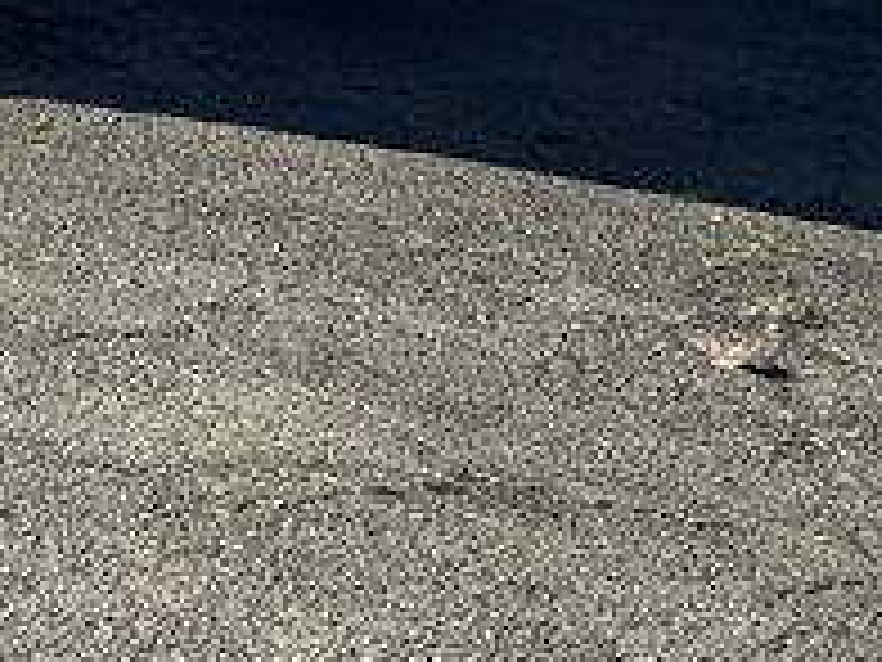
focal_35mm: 73
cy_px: -194
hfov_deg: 17.5
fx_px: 1860
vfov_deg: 18.7
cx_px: -954
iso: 40
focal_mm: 2.22
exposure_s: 1/932
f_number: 2.2
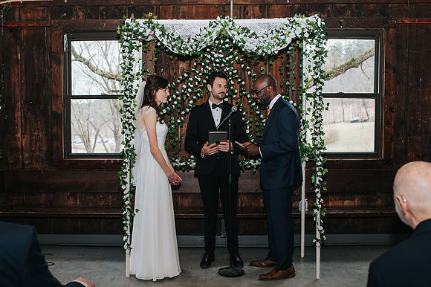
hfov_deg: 47.4
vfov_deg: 32.6
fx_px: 490
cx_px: 197
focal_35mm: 41
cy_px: 154
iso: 1000
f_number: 3.2
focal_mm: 35
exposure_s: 1/200
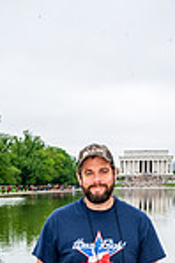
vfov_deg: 20.3
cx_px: 73
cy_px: 307
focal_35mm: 95
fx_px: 694
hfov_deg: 14.4
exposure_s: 1/640
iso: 560
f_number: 8
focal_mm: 31.5
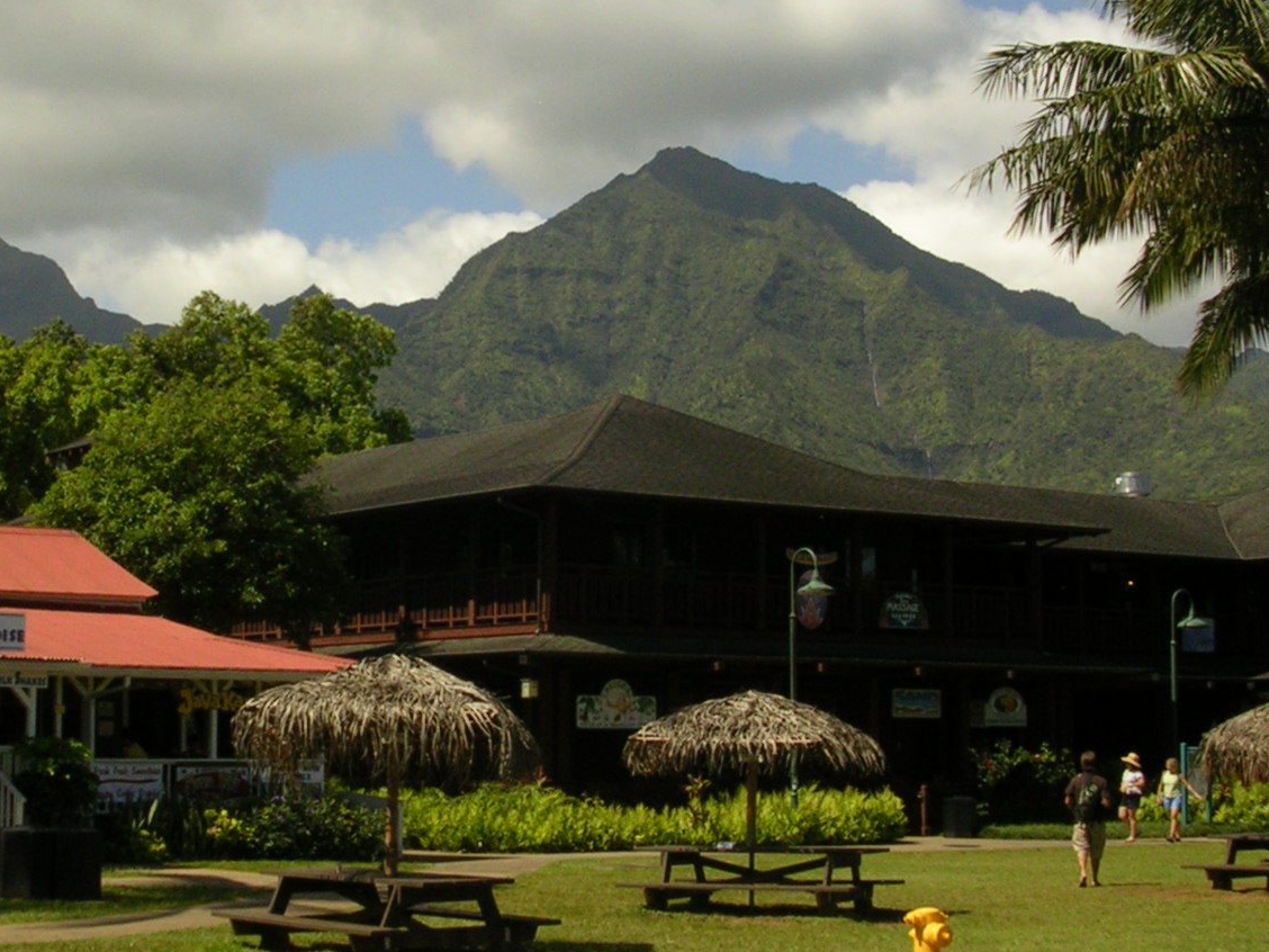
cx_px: 508
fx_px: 2529
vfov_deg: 21.3
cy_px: 394
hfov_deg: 28.1
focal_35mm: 69
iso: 50
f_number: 5.6
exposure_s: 1/438
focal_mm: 5.8
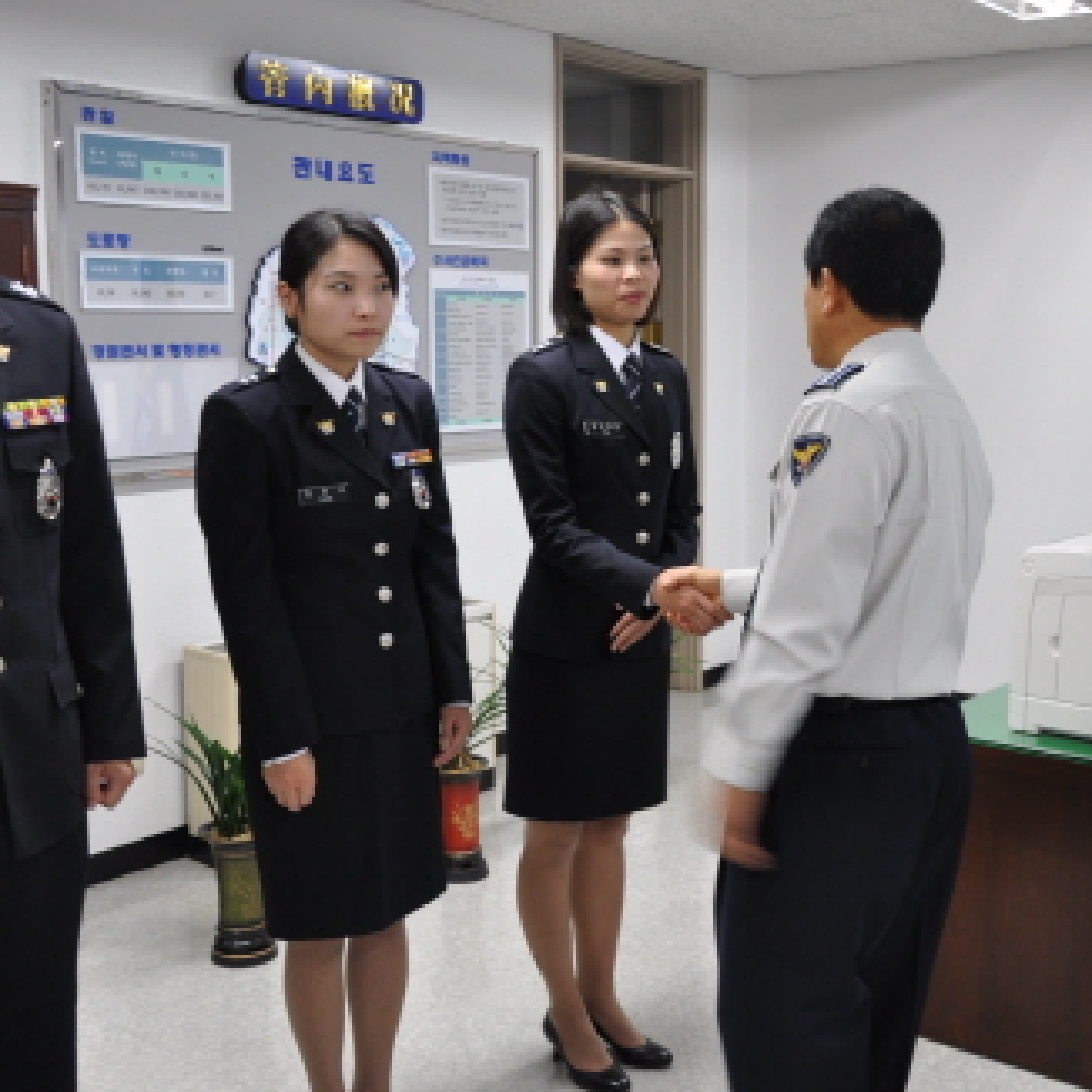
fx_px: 1535
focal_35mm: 43
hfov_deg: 38.9
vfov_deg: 39.2
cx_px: 673
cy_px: 546
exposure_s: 1/25
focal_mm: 22
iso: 400
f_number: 5
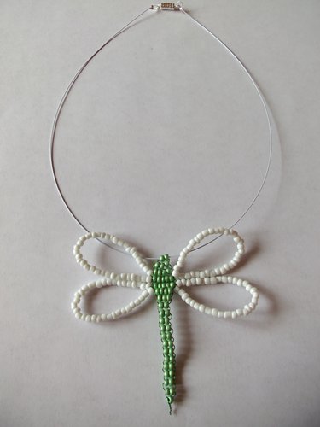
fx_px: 357
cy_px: 214
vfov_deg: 61.7
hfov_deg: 48.2
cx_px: 160
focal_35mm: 29
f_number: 3.4
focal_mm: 5.2
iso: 80
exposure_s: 1/30
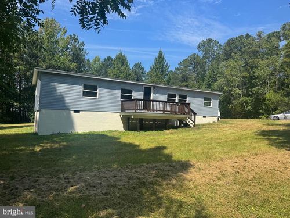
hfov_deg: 71.6
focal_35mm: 24
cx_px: 145
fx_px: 201
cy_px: 109
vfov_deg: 56.8
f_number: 1.78
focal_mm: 6.76
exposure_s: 1/3802
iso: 80
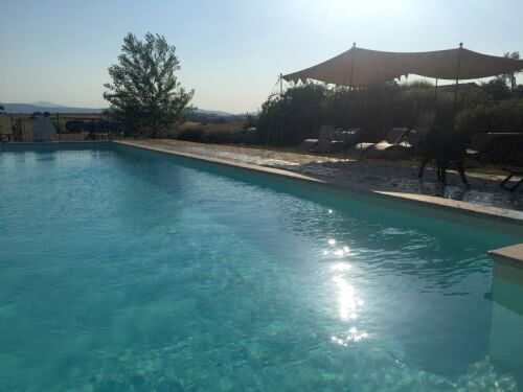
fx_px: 438
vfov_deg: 48.2
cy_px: 196
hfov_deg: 61.7
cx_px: 262
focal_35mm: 29
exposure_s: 1/9901
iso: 32
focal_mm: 4.15
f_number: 2.2
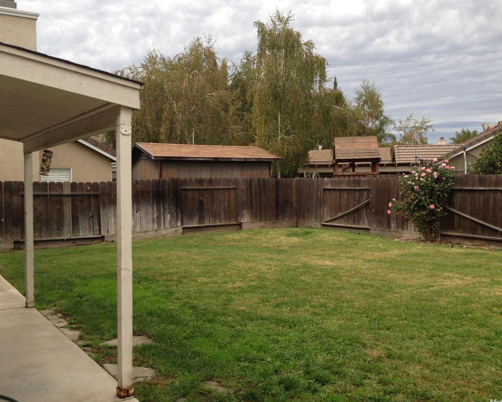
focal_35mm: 35
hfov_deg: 51.5
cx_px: 253
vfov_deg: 42.2
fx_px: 520
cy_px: 202
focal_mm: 4.12
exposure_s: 1/185
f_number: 2.4
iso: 50
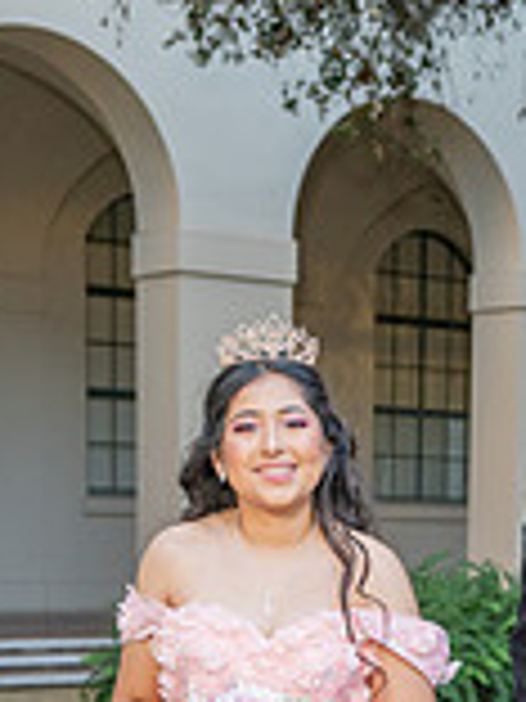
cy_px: 842
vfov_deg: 18.6
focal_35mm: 100
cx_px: 427
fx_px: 2026
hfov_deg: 14.7
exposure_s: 1/200
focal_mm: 36
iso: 320
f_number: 4.5
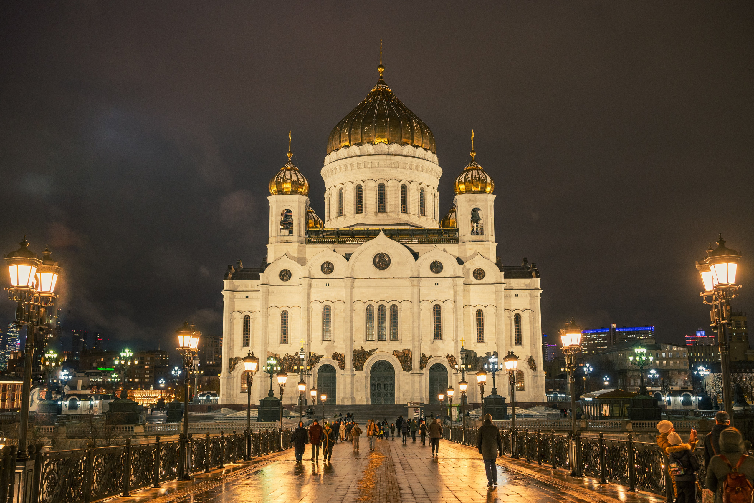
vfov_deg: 36.9
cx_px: 384
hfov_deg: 53.1
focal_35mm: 36
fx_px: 755
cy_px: 250
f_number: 2.8
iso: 500
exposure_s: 1/25
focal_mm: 35
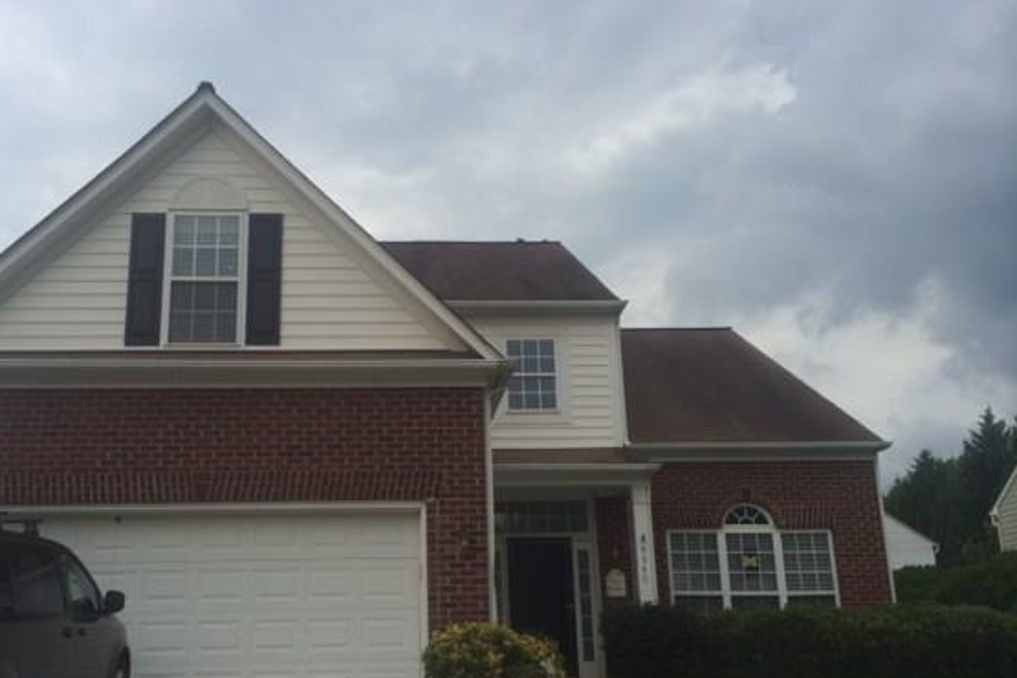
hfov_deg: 52.9
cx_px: 432
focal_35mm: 36
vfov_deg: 36.7
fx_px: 1017
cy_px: 412
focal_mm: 4.12
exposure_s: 1/604
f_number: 2.2
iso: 32
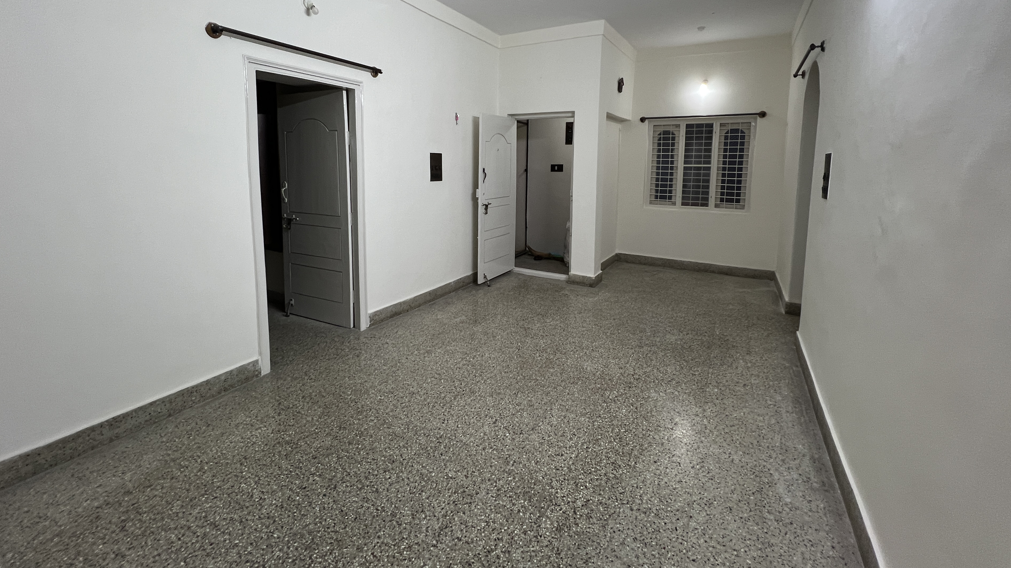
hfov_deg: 103.0
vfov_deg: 69.2
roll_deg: -0.1
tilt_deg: -5.6
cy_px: 208
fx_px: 402
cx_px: 498
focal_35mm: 15
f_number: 1.8
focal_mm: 1.57
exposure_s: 1/50
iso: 160
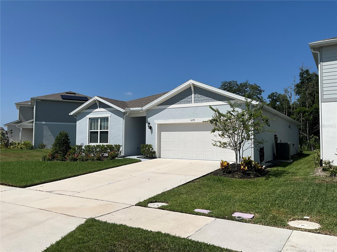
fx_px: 282
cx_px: 168
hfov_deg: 61.7
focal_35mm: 29
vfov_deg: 48.2
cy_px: 126
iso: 25
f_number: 1.8
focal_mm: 3
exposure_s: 1/4065
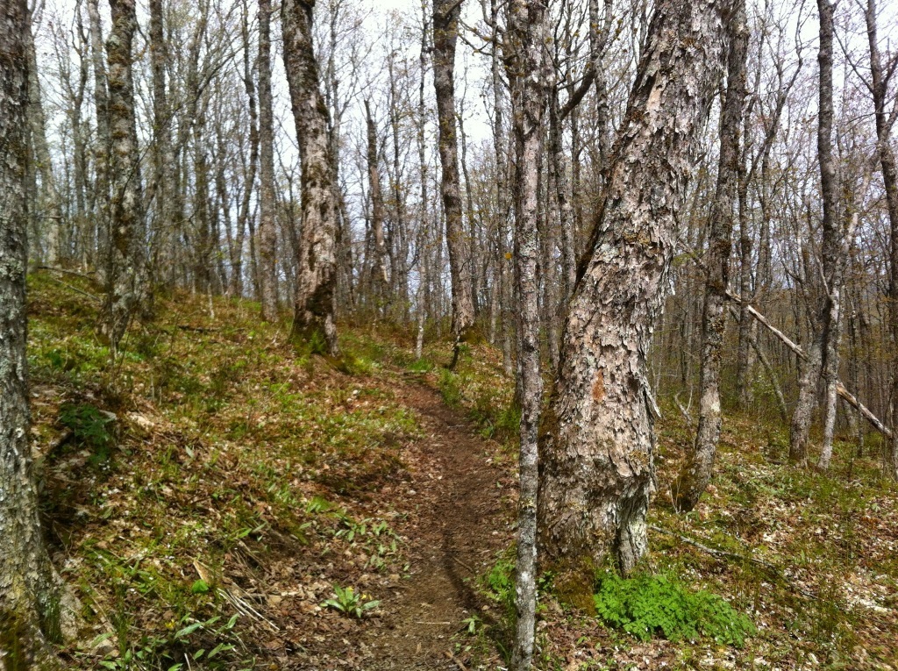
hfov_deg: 52.7
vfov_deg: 40.6
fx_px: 907
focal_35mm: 35
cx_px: 449
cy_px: 336
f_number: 2.8
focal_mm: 3.85
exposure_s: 1/686
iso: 80
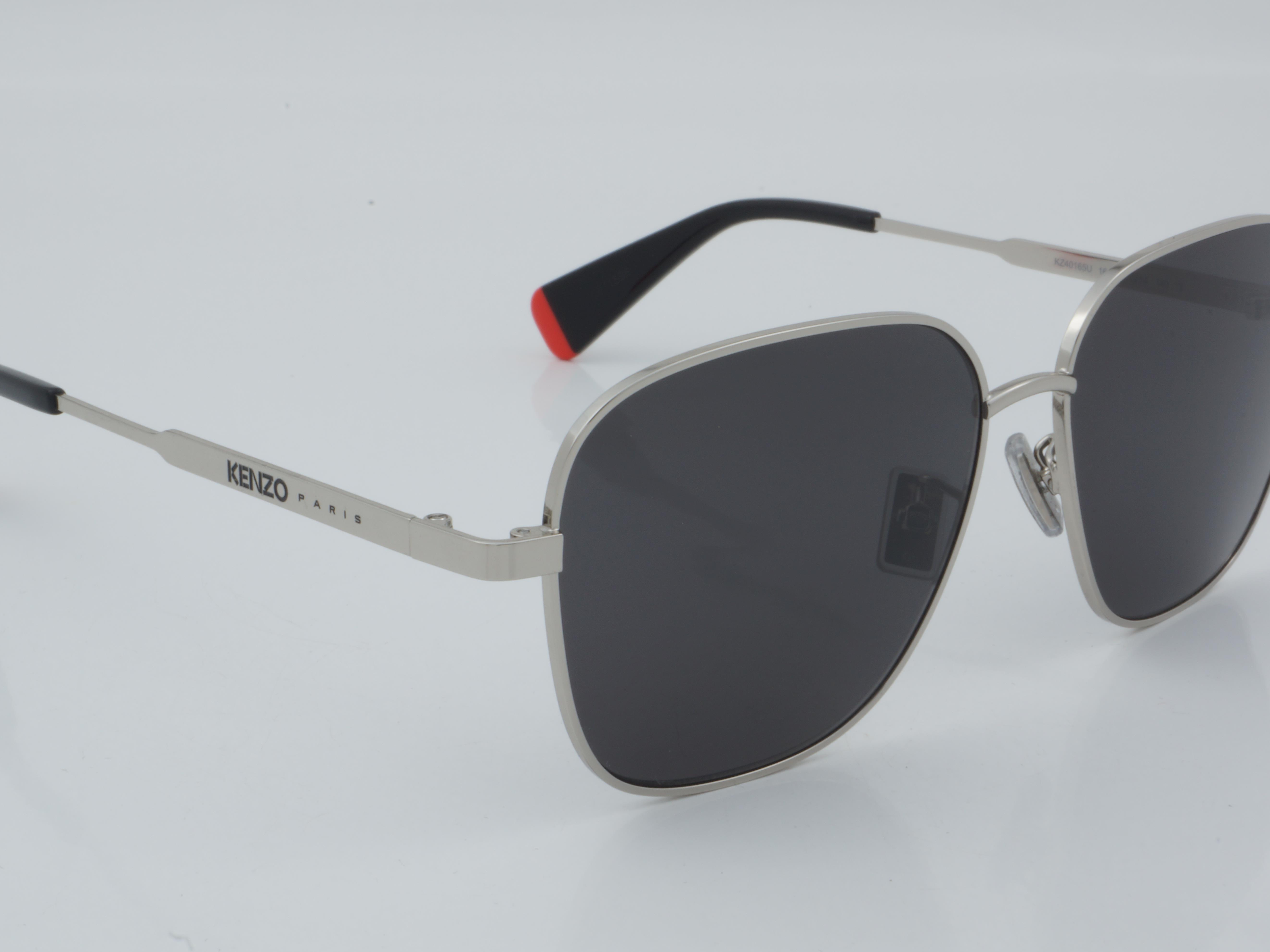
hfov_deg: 23.8
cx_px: 637
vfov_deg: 18.0
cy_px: 474
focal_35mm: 82
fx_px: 3008
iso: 100
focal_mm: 50
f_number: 32
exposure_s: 1/3
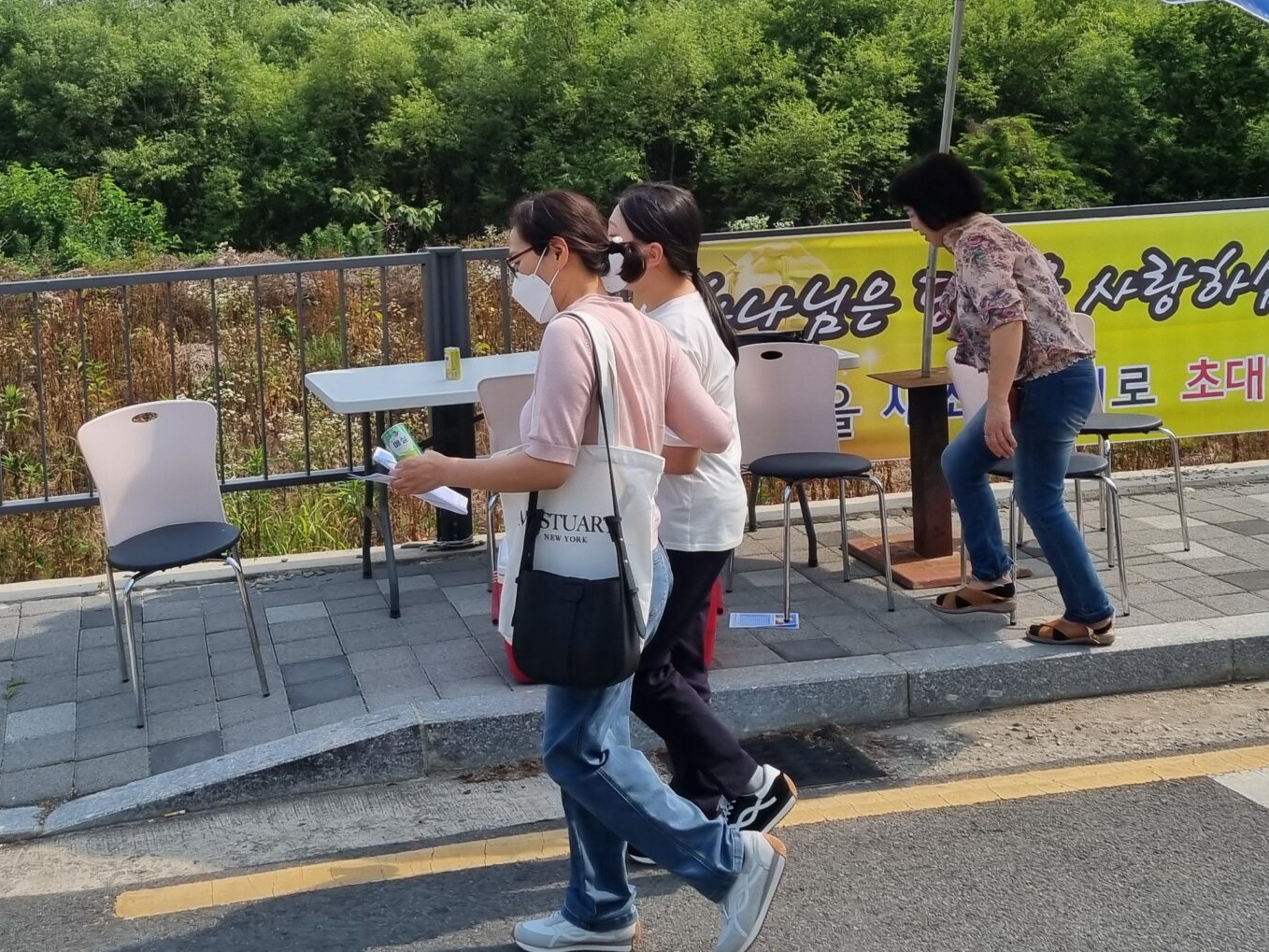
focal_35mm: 49
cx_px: 562
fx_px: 1797
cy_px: 301
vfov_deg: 29.4
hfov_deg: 38.8
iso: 50
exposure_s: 1/3288
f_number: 1.8
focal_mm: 5.4
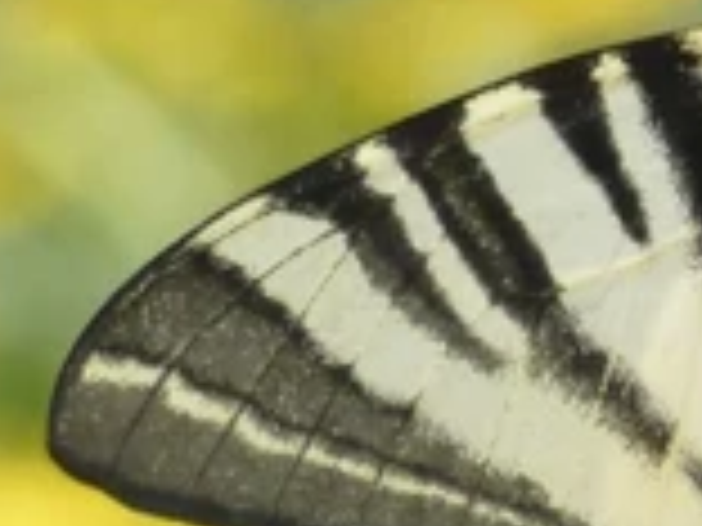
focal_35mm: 774
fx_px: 15696
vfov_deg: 1.9
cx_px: 1022
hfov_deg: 2.6
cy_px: 616
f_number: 5.6
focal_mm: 33.9
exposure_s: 1/80
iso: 200
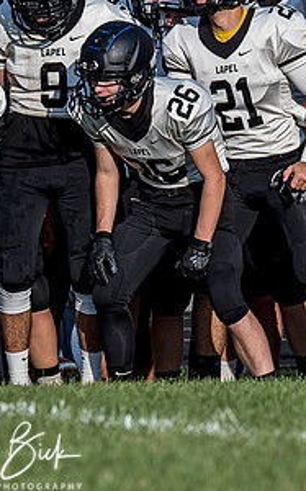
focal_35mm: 1162
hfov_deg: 1.1
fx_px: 15535
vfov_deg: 1.8
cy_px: 129
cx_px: 292
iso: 160
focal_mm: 200
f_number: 4
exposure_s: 1/1250
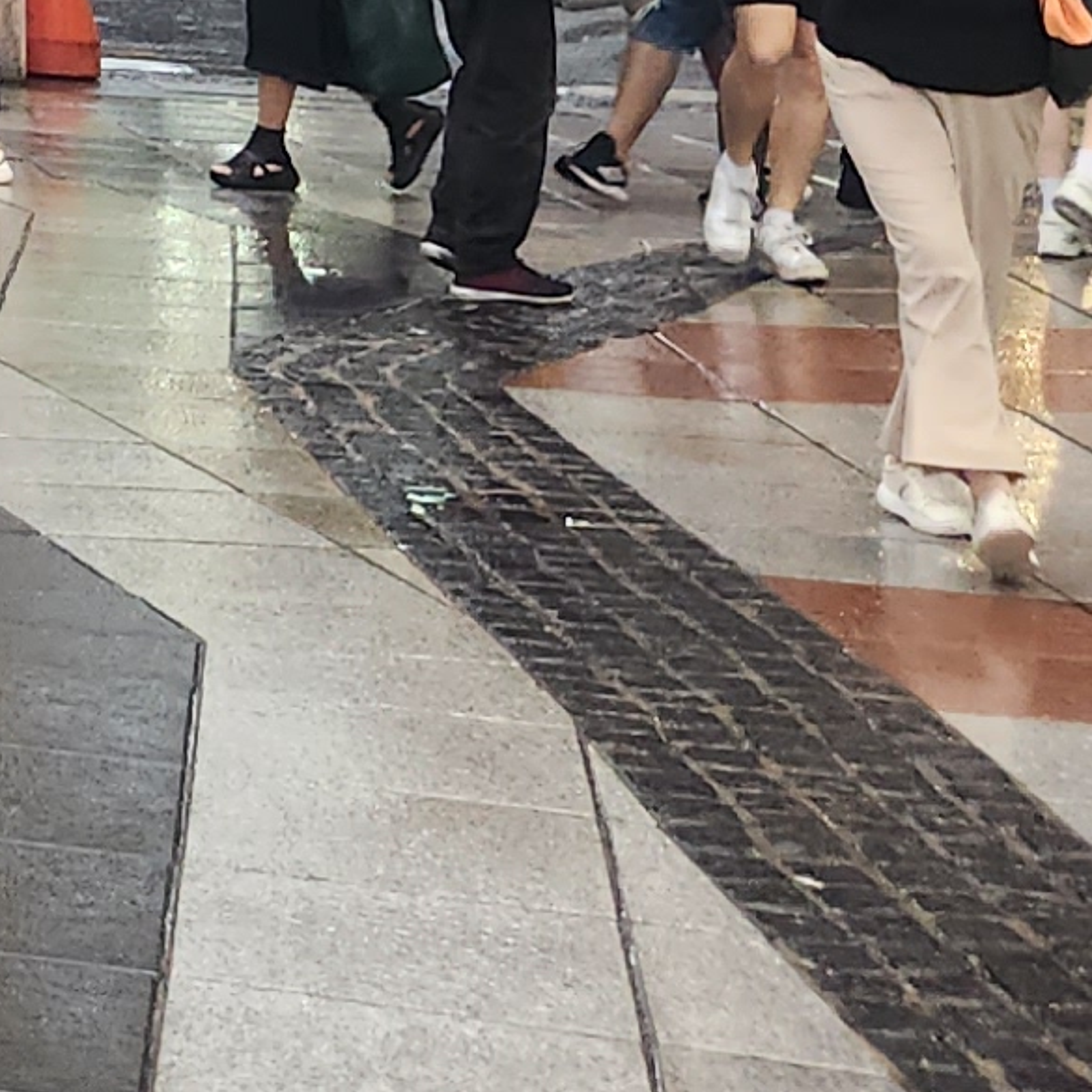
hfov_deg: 11.4
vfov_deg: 10.7
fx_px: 4961
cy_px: -1538
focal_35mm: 139
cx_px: -1027
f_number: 1.8
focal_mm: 5.4
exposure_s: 1/120
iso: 160
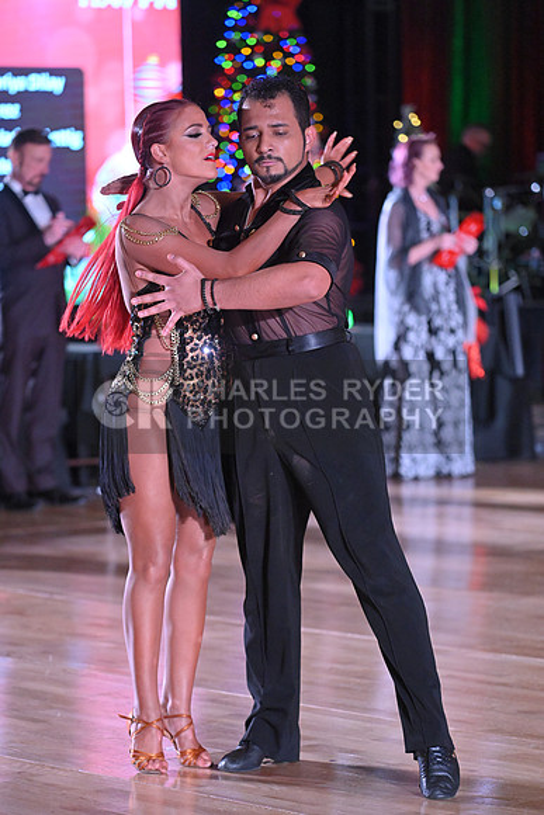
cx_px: 272
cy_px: 408
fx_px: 3398
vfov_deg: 13.7
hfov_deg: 9.2
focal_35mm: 150
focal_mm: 150
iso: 5000
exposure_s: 1/400
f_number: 4.5
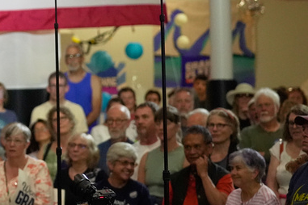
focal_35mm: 242
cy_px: -30
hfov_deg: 8.4
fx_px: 2070
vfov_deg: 5.7
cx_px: -86
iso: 5000
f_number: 2.8
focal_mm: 90
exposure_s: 1/2500
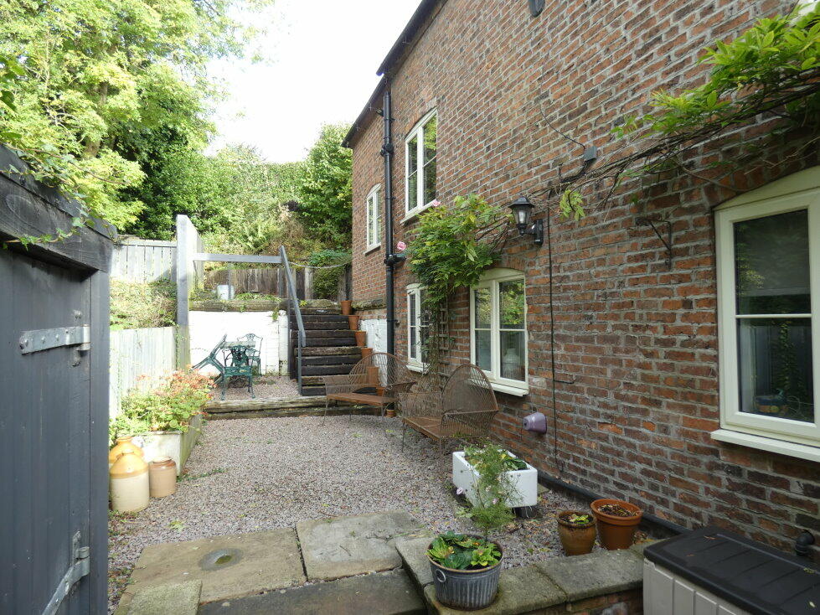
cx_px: 410
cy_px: 308
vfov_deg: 66.0
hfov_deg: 81.8
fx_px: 474
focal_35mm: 20
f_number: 2.8
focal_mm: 3.6
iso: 80
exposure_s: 1/100
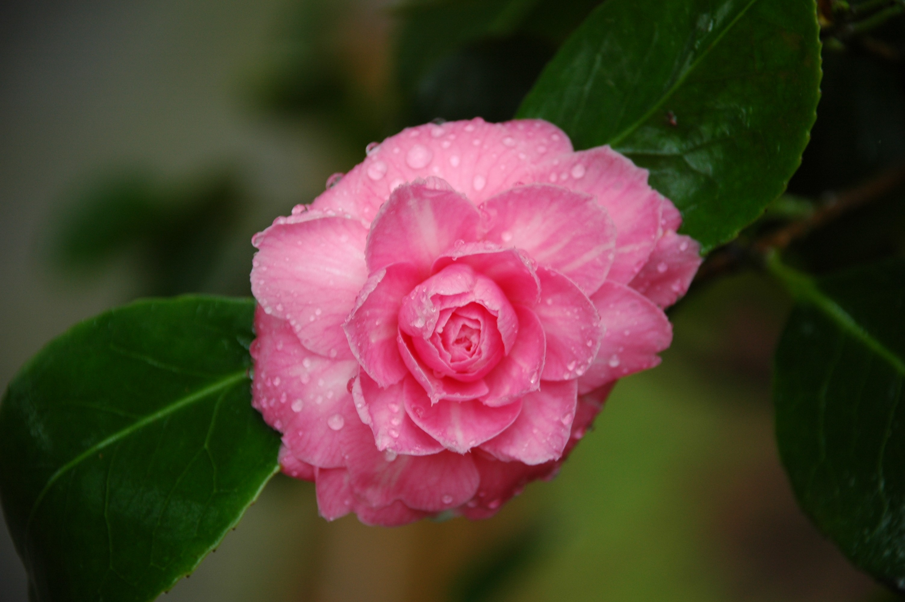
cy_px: 301
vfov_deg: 6.8
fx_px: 5086
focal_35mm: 202
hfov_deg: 10.2
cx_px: 452
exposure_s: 1/30
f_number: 5.6
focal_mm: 135
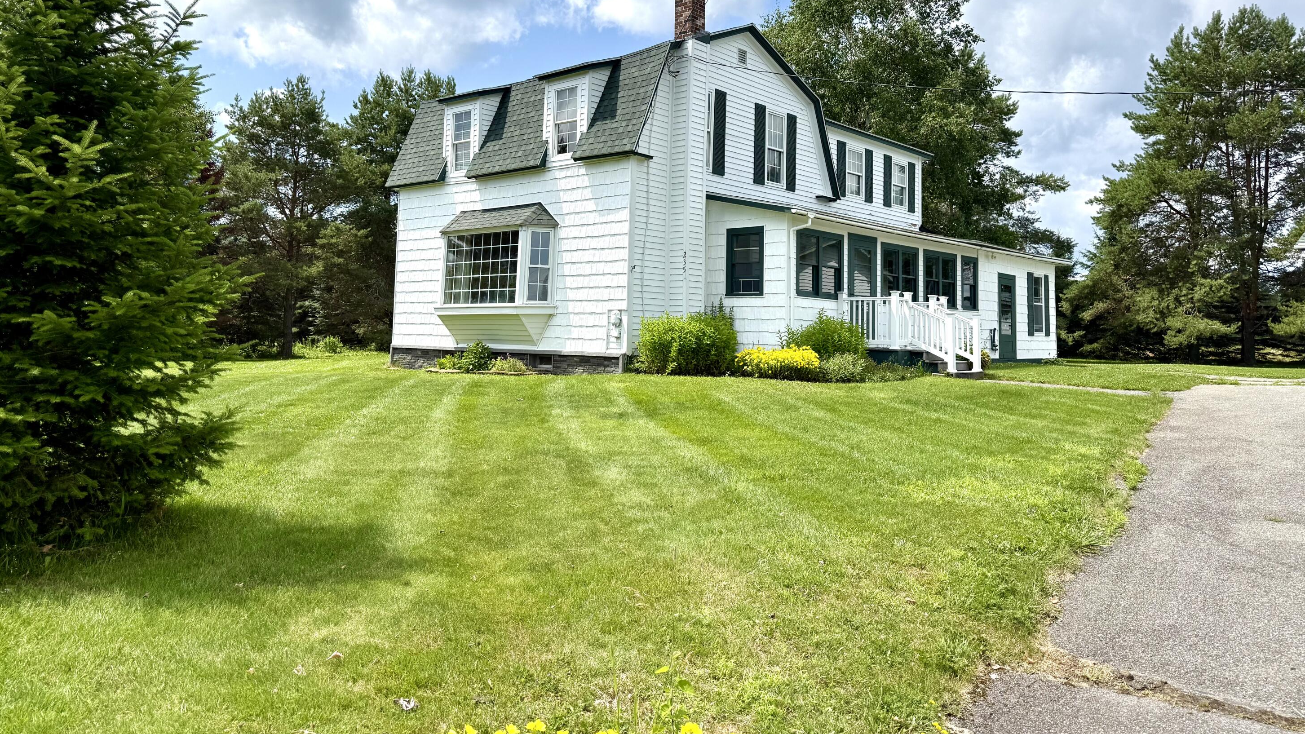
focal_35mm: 27
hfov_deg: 69.9
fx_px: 934
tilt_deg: +5.1
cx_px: 659
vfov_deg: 42.4
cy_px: 248
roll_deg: -1.9
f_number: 1.78
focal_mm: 6.76
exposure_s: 1/5714
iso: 80
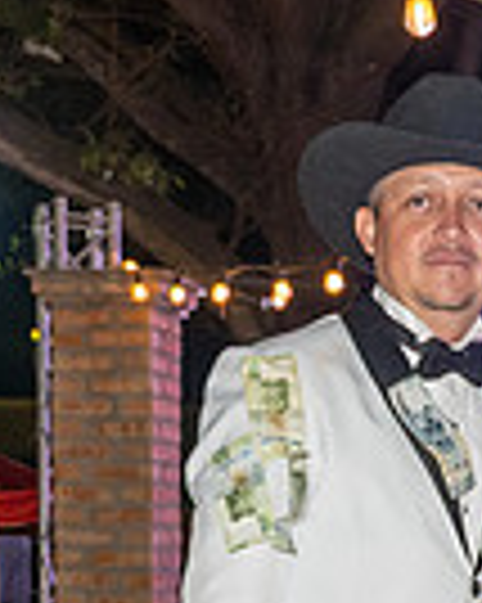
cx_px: 530
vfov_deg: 13.9
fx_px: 2356
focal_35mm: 132
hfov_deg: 11.5
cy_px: 824
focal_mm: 28
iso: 2000
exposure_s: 1/200
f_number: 5
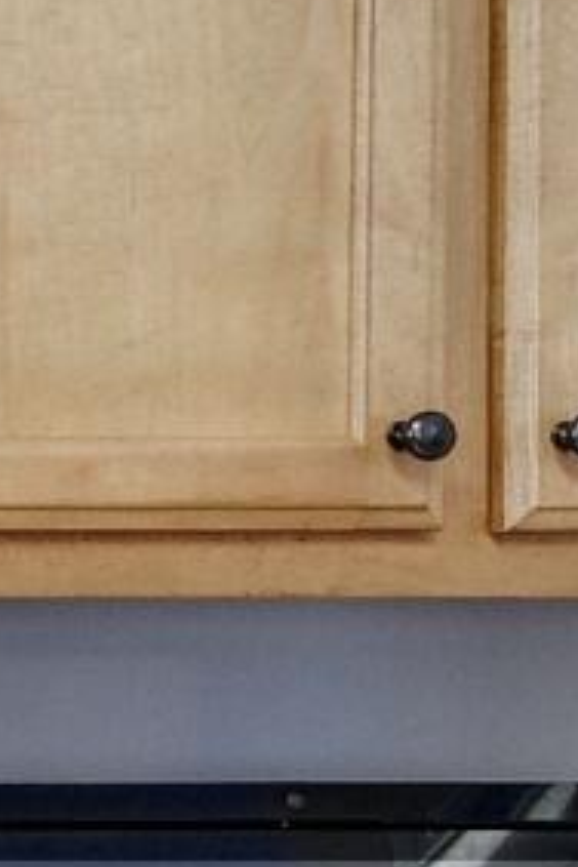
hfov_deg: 5.0
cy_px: 713
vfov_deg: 12.0
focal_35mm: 170
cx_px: -2915
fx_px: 4094
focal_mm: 11
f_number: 9
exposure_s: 1/60
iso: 400
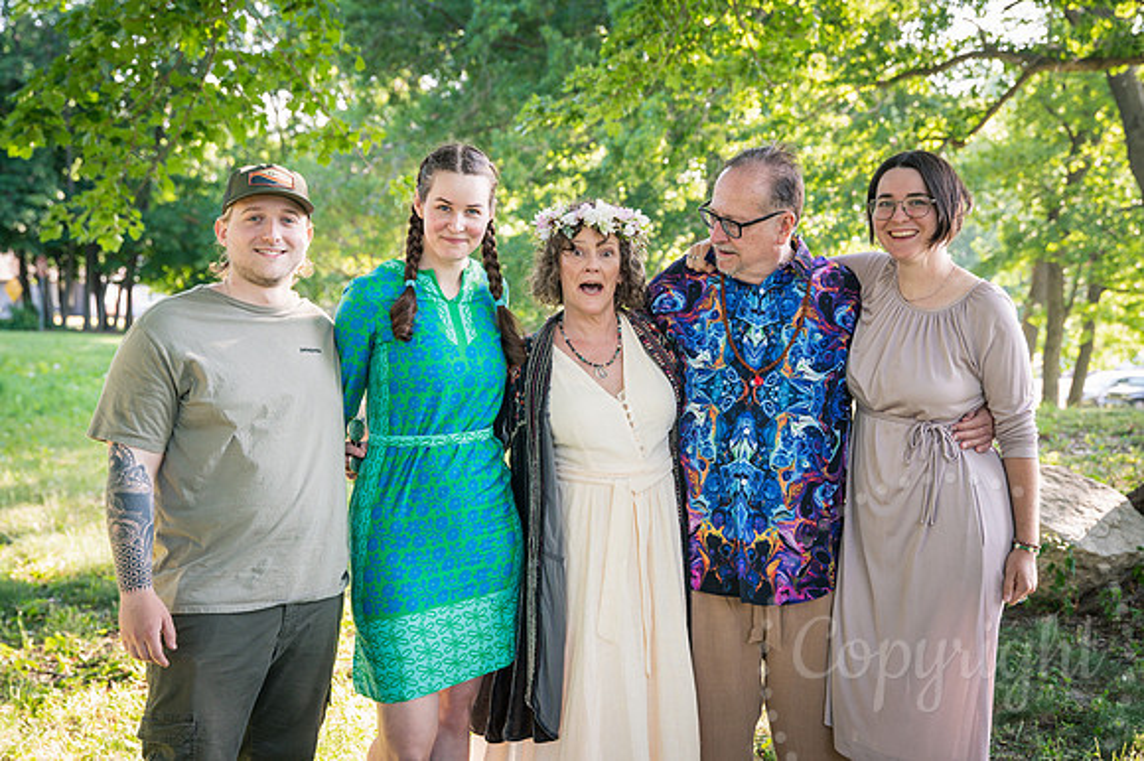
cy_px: 380
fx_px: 1524
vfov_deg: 28.0
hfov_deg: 41.1
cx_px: 572
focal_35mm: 48
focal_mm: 48
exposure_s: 1/320
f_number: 4
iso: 1000
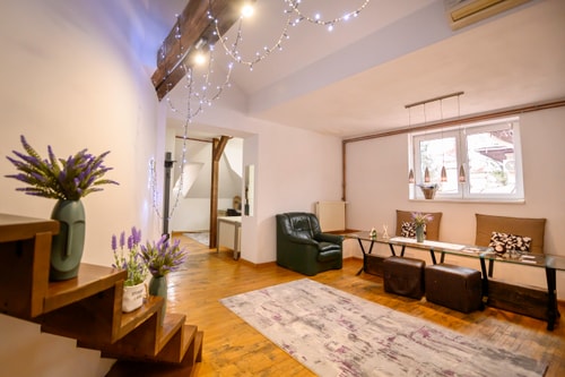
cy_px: 176
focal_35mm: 16
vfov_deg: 74.7
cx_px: 252
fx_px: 246
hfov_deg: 97.5
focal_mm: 14
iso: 4000
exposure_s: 1/320
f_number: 2.8
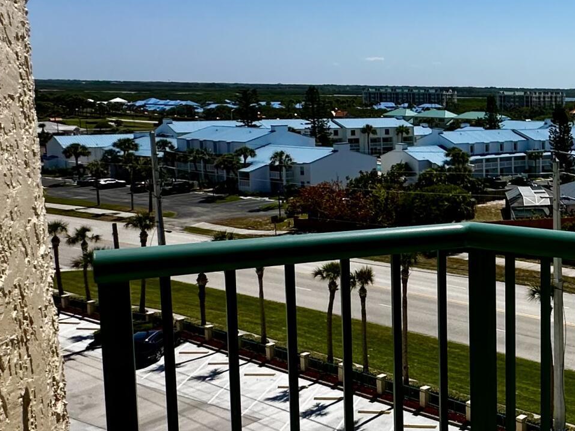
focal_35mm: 44
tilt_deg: -6.1
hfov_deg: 32.5
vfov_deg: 32.8
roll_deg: -1.1
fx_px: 731
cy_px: 173
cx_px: 744
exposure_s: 1/3205
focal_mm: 2.22
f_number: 2.2
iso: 50
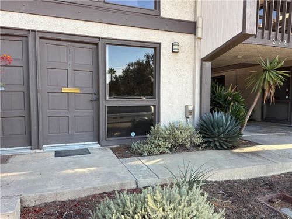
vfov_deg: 53.1
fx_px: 219
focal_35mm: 26
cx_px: 146
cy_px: 110
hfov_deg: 67.3
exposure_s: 1/223
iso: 40
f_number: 1.6
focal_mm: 5.96
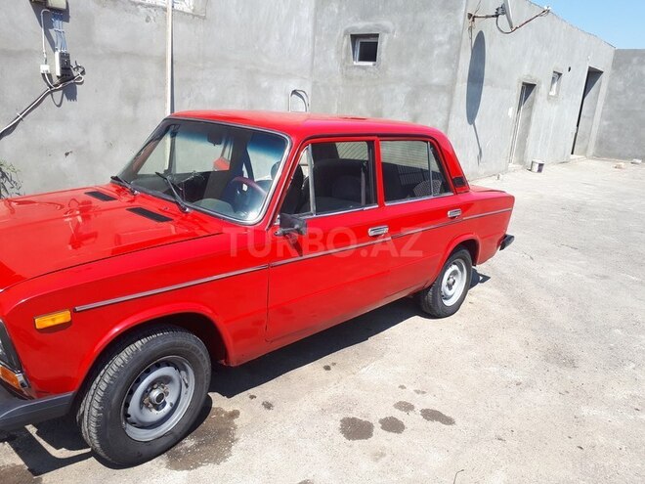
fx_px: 503
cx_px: 322
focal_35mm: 27
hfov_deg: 65.3
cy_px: 242
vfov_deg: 51.4
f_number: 1.9
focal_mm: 3.6
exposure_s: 1/792
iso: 40
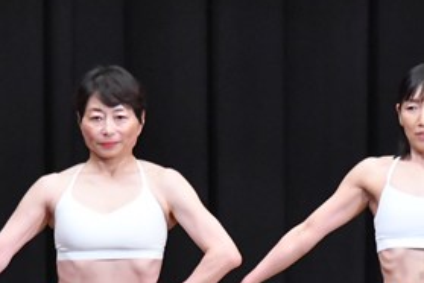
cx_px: 261
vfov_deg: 2.2
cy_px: 350
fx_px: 7361
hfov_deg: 3.3
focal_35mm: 625
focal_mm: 150
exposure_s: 1/400
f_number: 5.6
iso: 8000
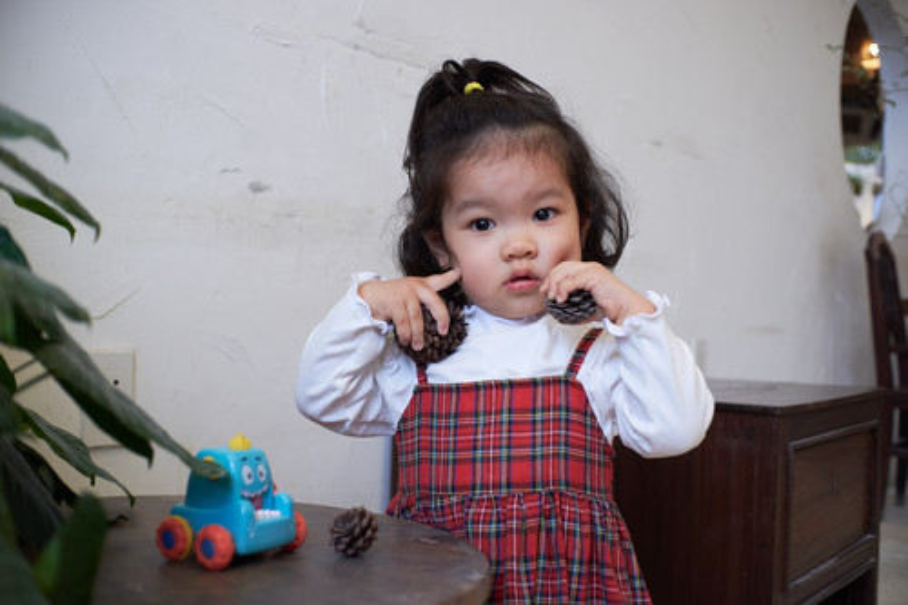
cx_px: 454
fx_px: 1336
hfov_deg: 37.5
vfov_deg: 25.5
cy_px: 302
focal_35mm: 53
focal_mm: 35
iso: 500
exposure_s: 1/180
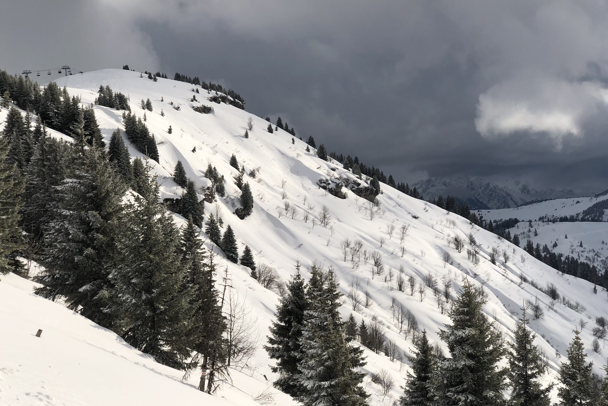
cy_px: 183
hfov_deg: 36.2
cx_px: 300
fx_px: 929
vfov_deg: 24.6
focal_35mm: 55
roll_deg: +2.6
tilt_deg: +0.2
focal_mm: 6
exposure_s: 1/3745
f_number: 2.4
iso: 16
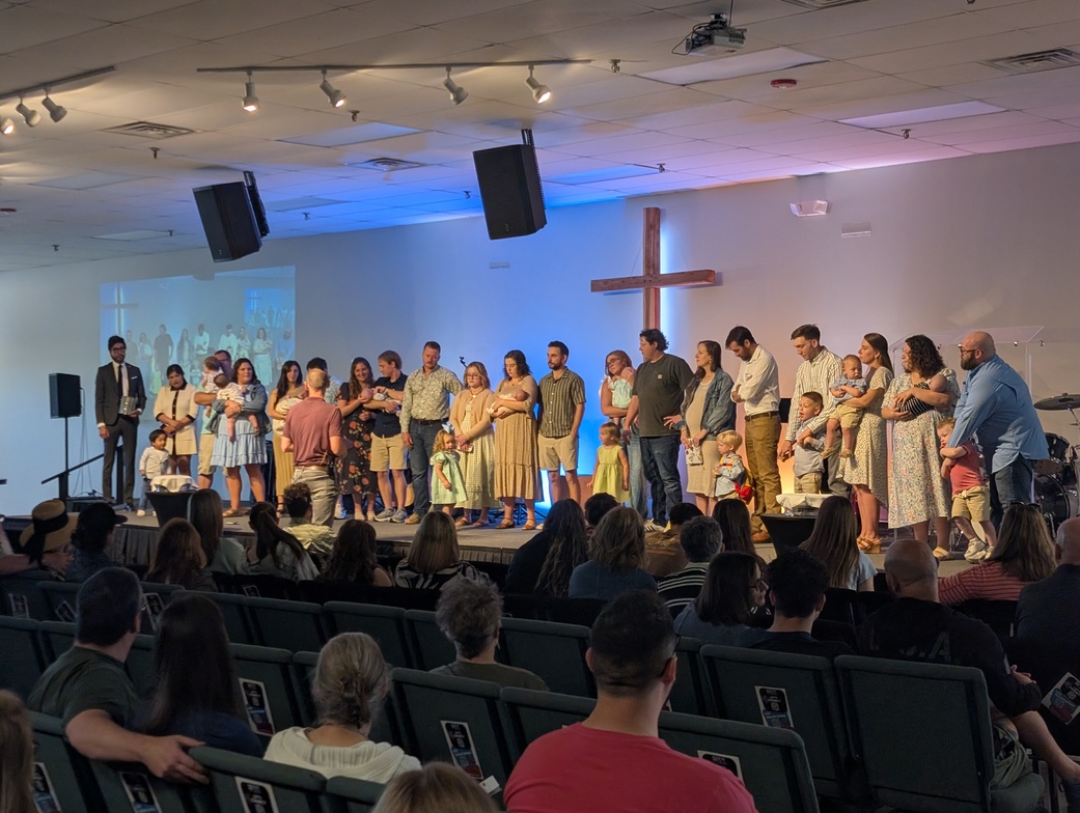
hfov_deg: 38.9
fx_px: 1531
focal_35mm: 49
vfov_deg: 29.8
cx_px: 540
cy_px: 406
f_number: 1.68
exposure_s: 1/60
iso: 94
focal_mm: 6.9
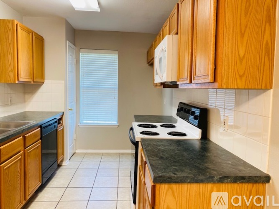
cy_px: 104
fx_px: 210
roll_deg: -1.4
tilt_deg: -4.3
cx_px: 140
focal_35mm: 26
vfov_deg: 53.0
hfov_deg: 67.3
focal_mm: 4.25
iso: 64
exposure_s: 1/60
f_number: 1.8
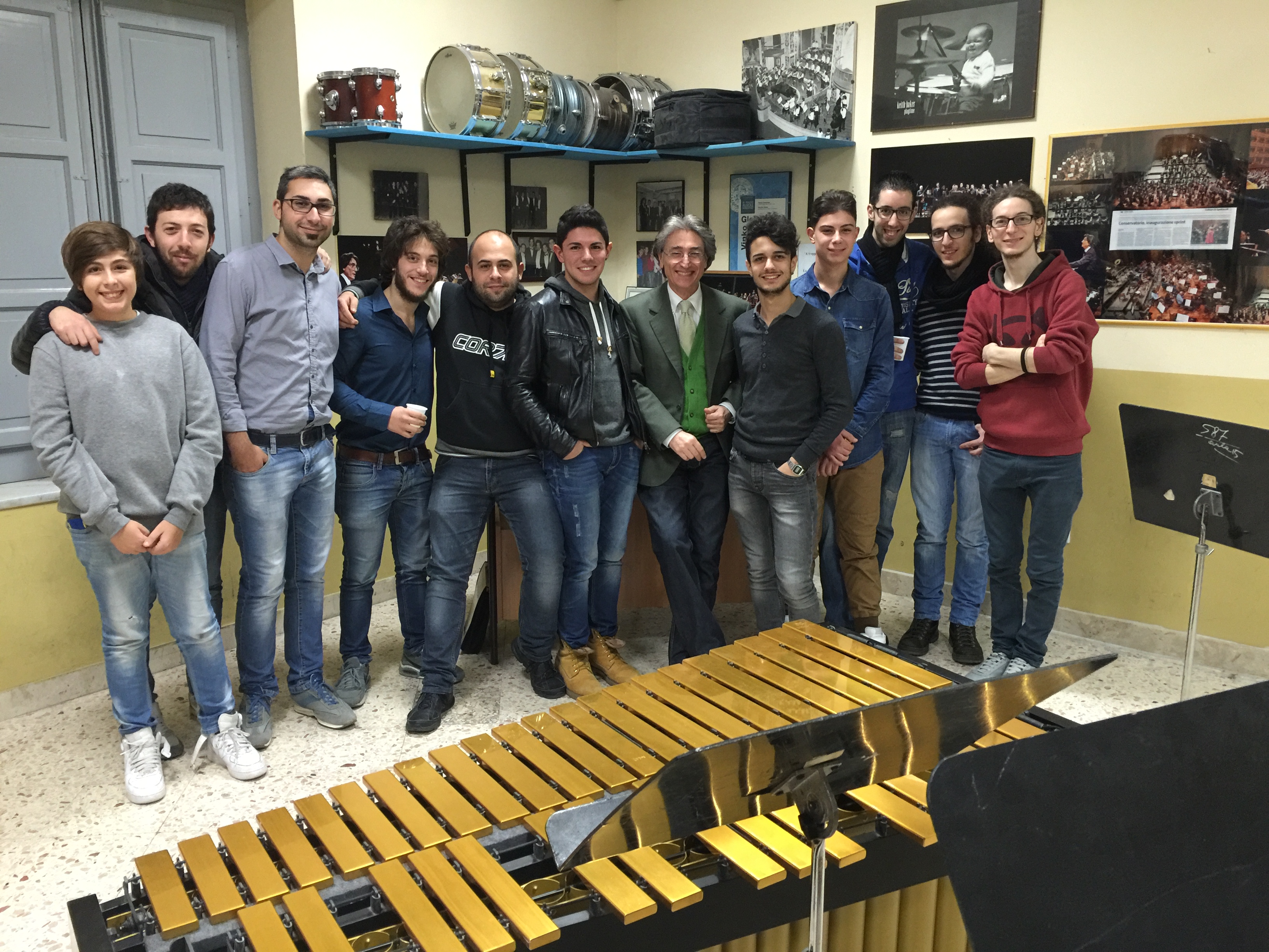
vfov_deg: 48.2
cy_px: 476
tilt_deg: -13.2
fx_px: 1063
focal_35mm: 29
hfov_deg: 61.7
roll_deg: -0.5
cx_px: 634
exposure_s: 1/10
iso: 125
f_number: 2.2
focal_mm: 4.15
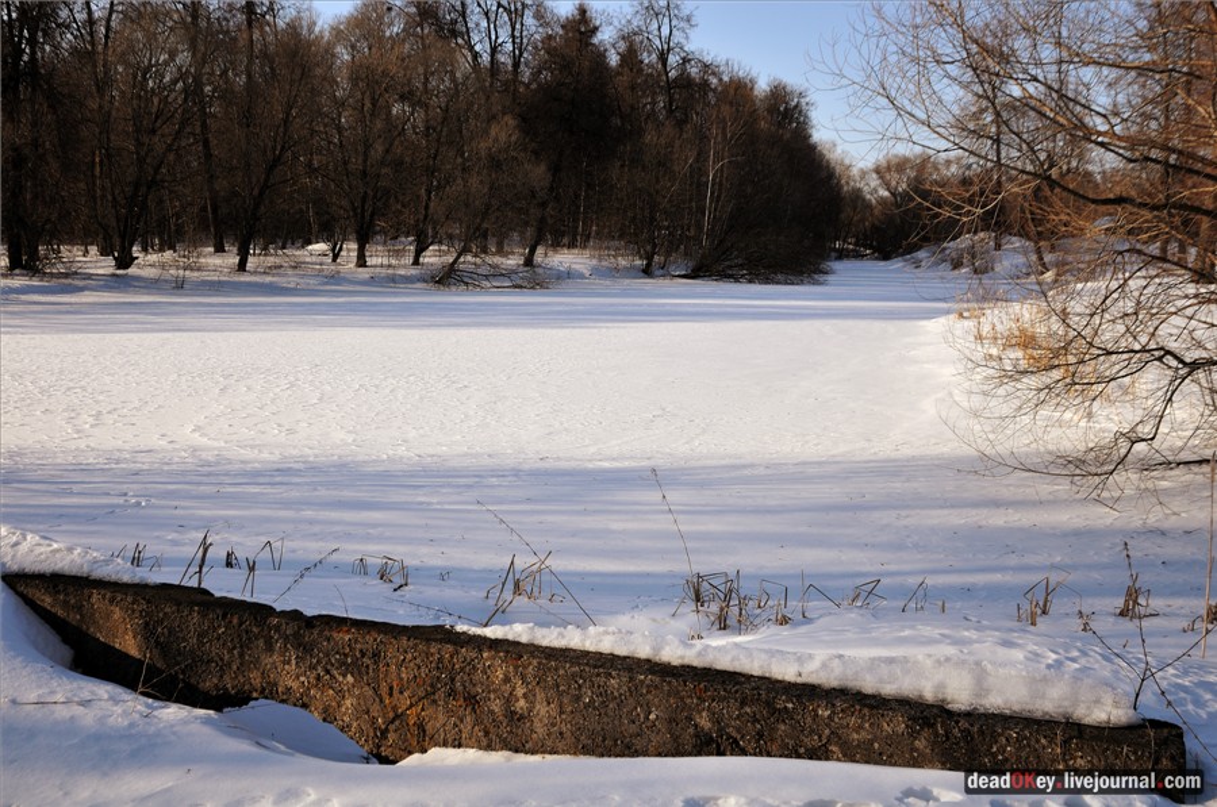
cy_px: 404
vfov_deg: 36.8
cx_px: 608
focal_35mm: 36
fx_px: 1215
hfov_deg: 53.2
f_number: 7.1
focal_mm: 24
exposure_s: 1/500
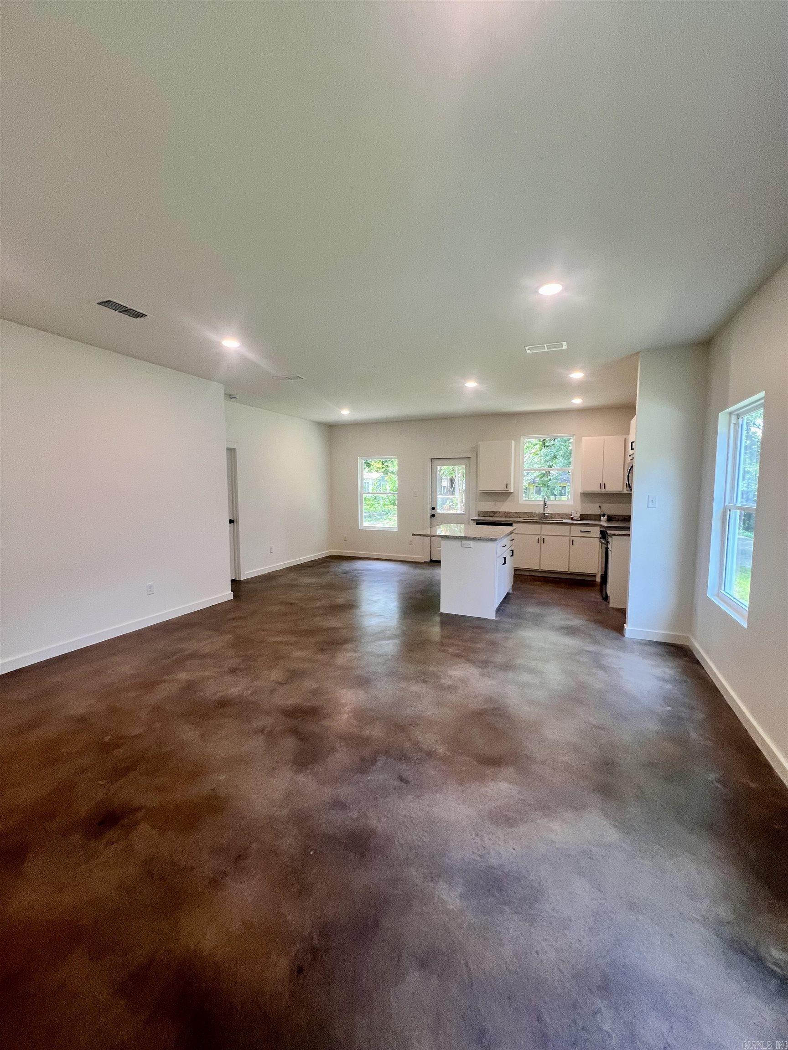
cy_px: 525
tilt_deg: -5.0
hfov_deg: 89.9
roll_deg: -0.2
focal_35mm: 13
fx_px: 395
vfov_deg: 106.2
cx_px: 394
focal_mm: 1.57
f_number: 1.8
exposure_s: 1/120
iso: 160
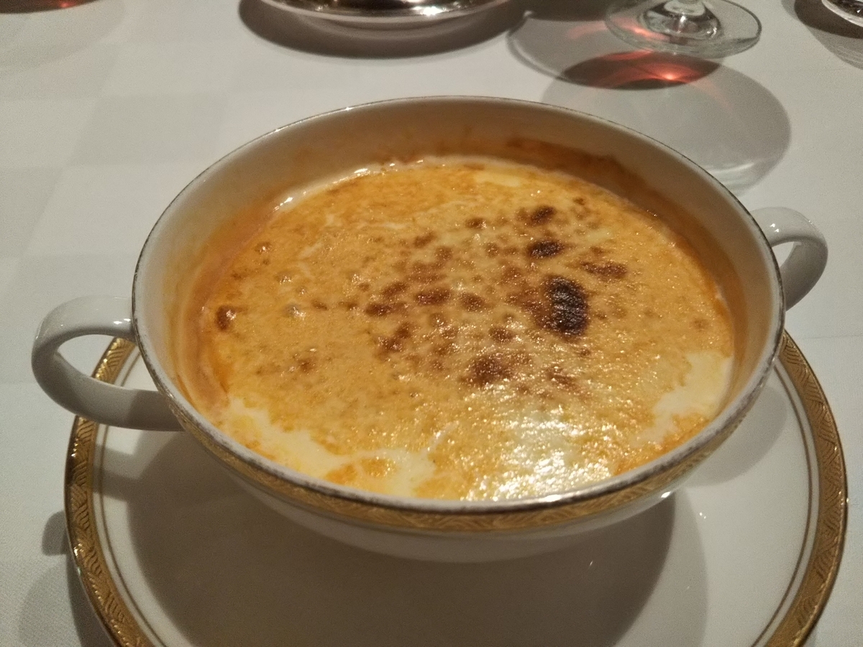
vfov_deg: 46.8
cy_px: 324
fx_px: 748
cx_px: 432
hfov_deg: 60.0
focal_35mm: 30
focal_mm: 4
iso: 160
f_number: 2.2
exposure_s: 1/30
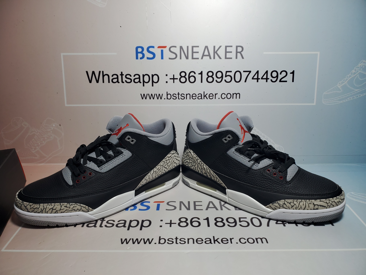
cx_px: 183
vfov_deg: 53.1
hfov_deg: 67.3
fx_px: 275
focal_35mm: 26
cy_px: 138
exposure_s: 1/309
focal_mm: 4.3
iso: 50
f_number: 1.5
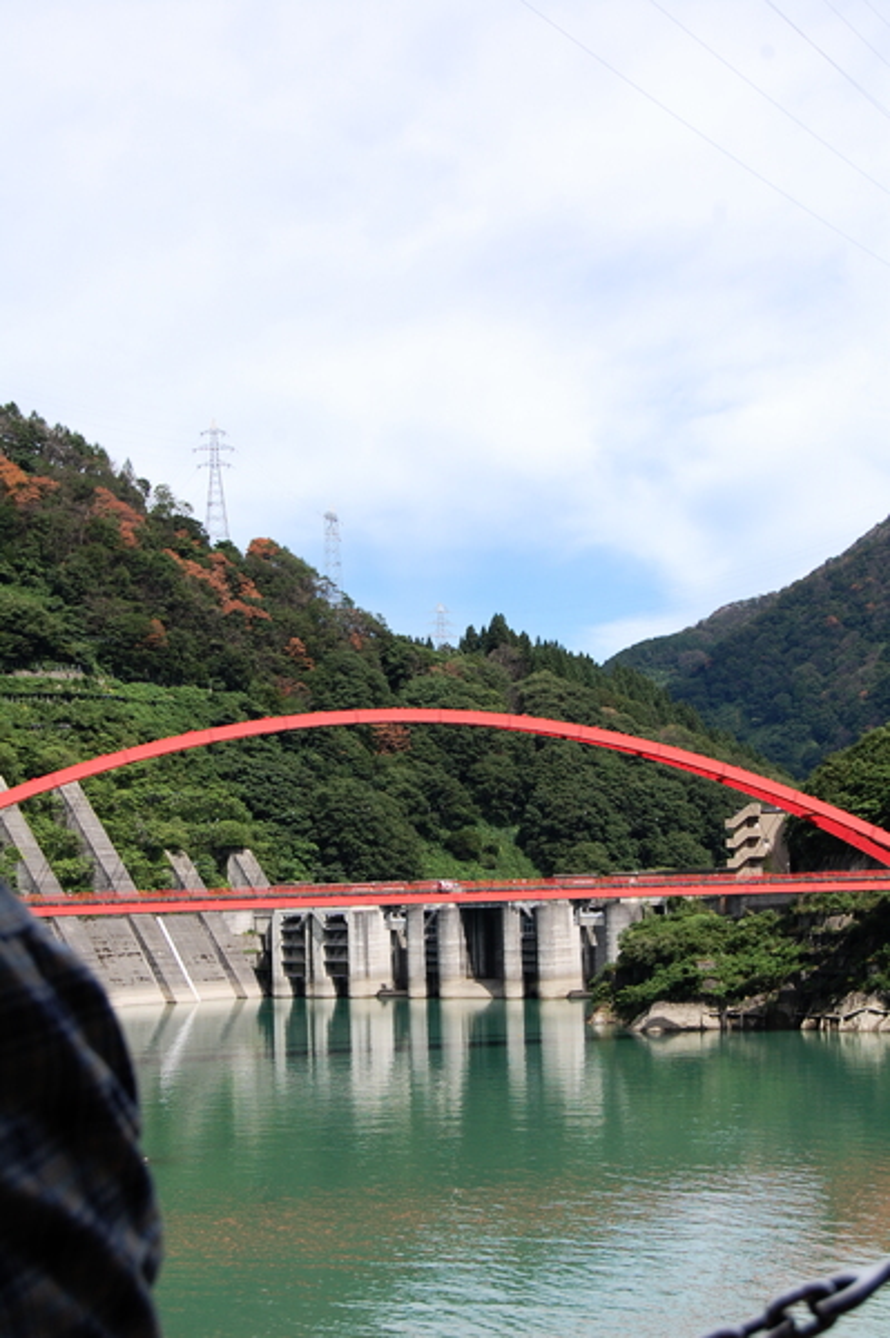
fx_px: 2117
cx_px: 445
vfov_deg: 35.1
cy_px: 669
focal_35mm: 57
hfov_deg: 23.7
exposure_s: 1/320
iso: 200
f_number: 9
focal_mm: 38
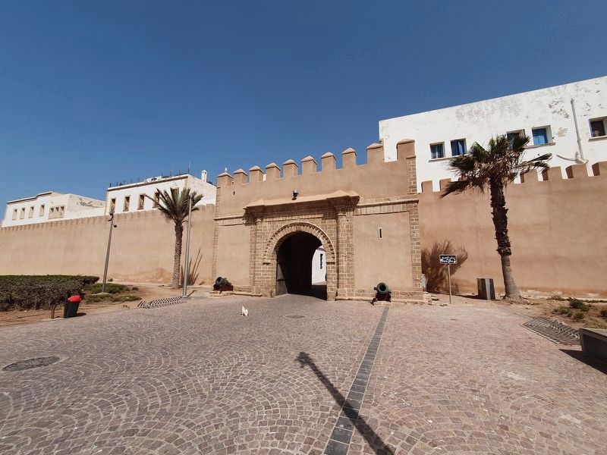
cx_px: 304
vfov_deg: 89.9
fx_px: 228
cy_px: 228
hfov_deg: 106.2
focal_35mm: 13
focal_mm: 1.8
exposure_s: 1/1616
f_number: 2.2
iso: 50
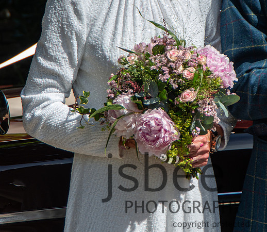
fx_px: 2414
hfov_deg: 6.3
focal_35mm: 295
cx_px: 176
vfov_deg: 5.5
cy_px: 65
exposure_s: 1/500
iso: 100
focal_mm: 90
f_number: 5.6
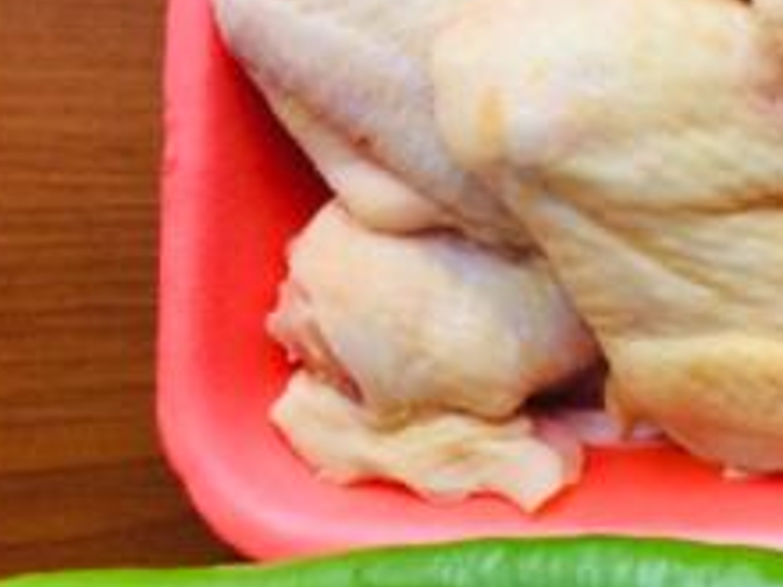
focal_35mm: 91
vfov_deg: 16.2
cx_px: 1121
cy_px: 409
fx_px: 2058
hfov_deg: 19.2
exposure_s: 1/33
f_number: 2.2
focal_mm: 4.15
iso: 80
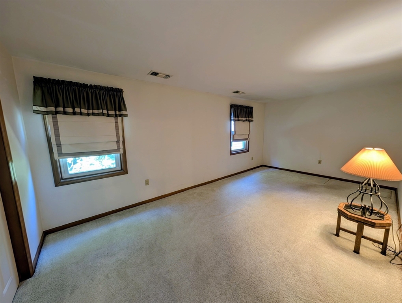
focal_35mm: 12
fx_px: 140
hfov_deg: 110.5
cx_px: 201
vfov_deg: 94.6
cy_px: 152
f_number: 1.7
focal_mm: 2.02
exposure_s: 1/24
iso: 99
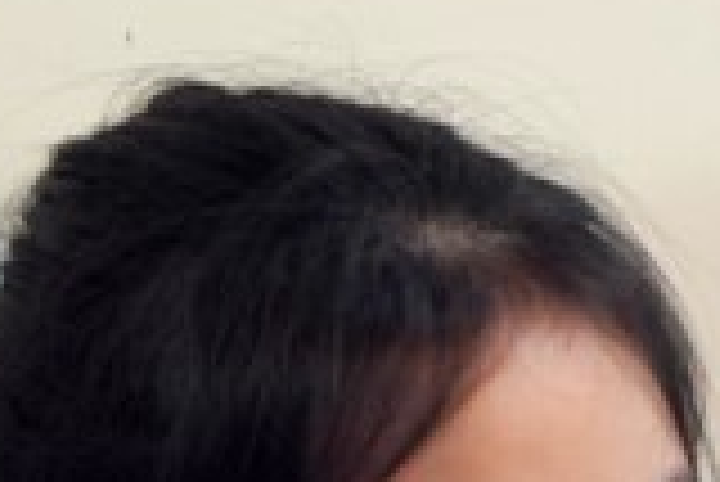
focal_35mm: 758
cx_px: 1598
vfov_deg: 1.8
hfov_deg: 2.7
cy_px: 779
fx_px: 15173
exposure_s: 1/160
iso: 800
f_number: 4
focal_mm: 135
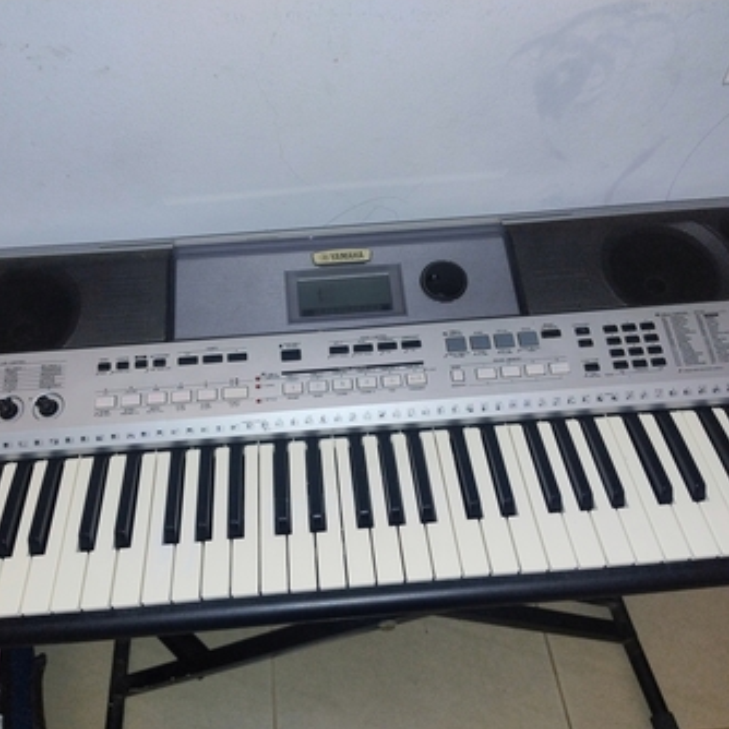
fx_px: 691
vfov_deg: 55.6
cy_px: 370
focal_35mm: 29
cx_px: 334
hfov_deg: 55.6
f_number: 1.8
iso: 519
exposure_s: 1/50
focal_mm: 5.56
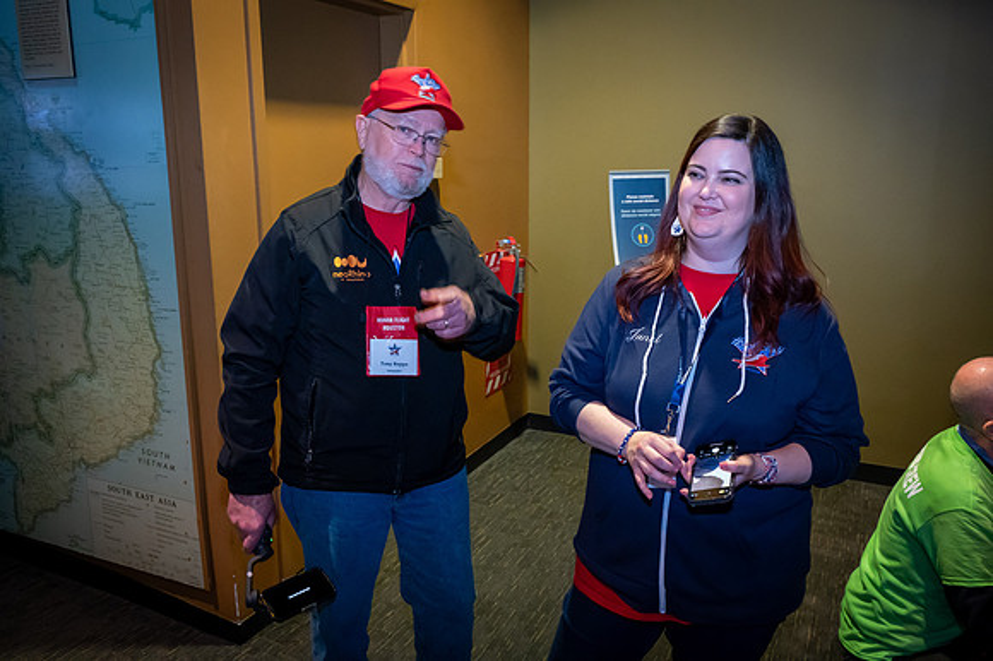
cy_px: 330
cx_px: 496
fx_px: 827
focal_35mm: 30
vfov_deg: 43.6
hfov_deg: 62.0
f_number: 5.6
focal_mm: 30
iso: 12800
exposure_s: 1/50
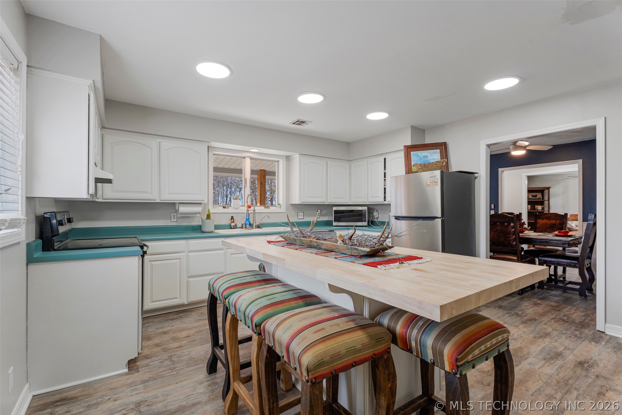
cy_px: 208
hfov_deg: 96.7
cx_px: 311
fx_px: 276
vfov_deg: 73.7
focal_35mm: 16
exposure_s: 1/2
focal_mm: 16
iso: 100
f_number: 8
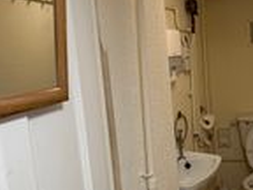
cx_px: 207
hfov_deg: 45.1
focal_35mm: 39
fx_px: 285
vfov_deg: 36.7
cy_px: 114
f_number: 2.2
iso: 200
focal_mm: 2.22
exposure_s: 1/100
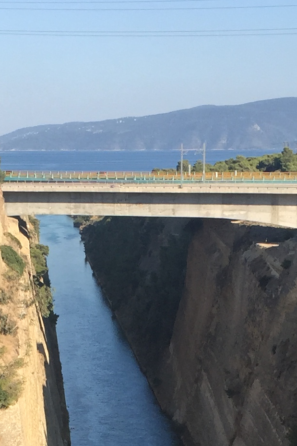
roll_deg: +0.4
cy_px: 555
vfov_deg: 18.2
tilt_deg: -17.5
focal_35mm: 106
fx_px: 1312
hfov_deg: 12.9
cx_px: 129
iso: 32
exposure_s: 1/1199
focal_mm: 4.15
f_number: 2.2
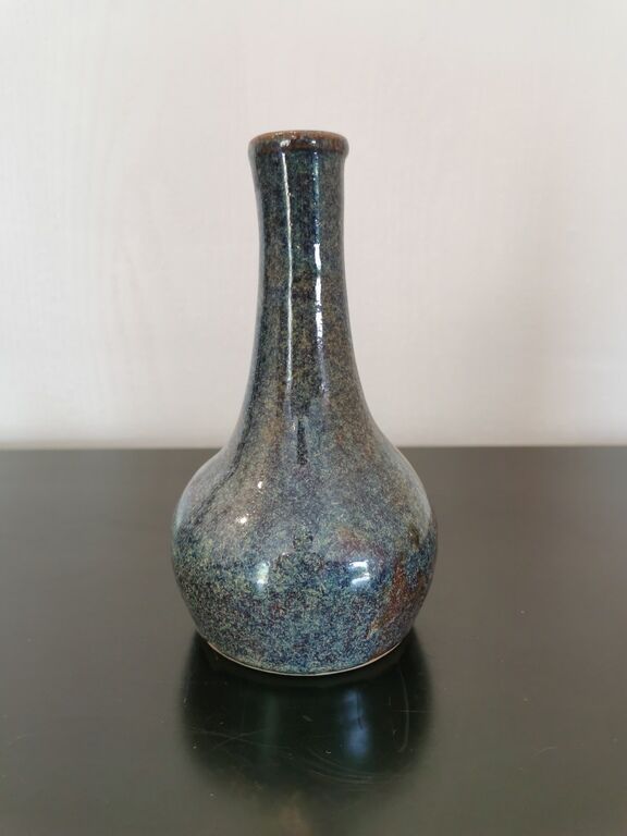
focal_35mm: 27
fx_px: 652
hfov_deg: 51.4
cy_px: 418
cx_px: 314
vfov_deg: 65.3
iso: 100
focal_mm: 5.58
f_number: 1.8
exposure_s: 1/50
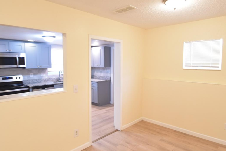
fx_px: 144
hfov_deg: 76.0
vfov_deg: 55.1
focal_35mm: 23
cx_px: 120
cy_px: 71
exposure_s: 1/20
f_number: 3.5
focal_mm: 10
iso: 800
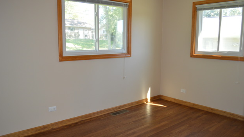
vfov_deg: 40.2
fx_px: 188
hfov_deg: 66.1
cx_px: 120
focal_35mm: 29
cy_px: 71
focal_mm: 18
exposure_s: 1/60
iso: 400
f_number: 3.5
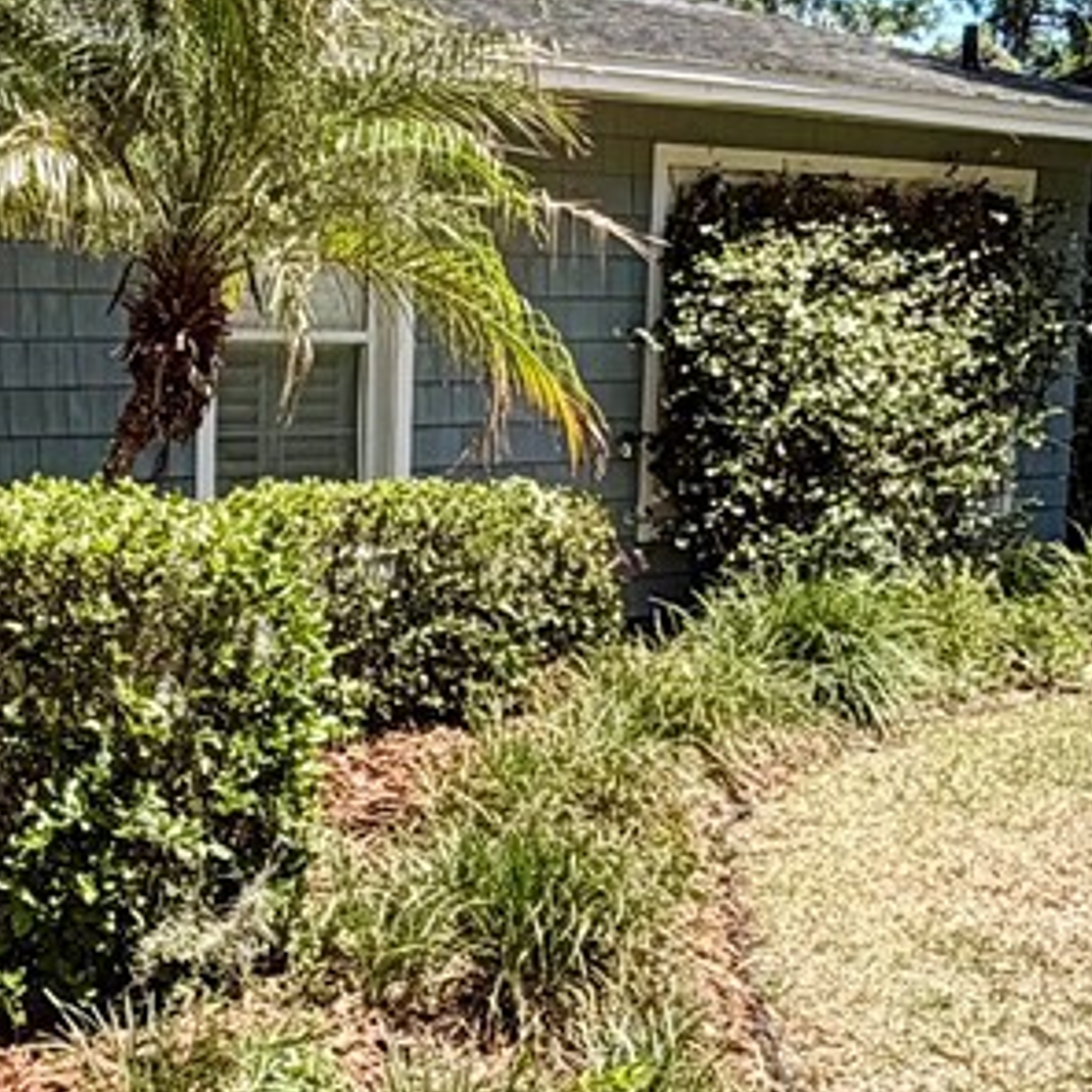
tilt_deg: -9.7
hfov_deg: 25.2
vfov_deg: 25.6
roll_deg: -0.4
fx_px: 2391
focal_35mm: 67
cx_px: 192
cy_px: 742
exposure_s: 1/770
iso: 32
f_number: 2.2
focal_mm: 2.22
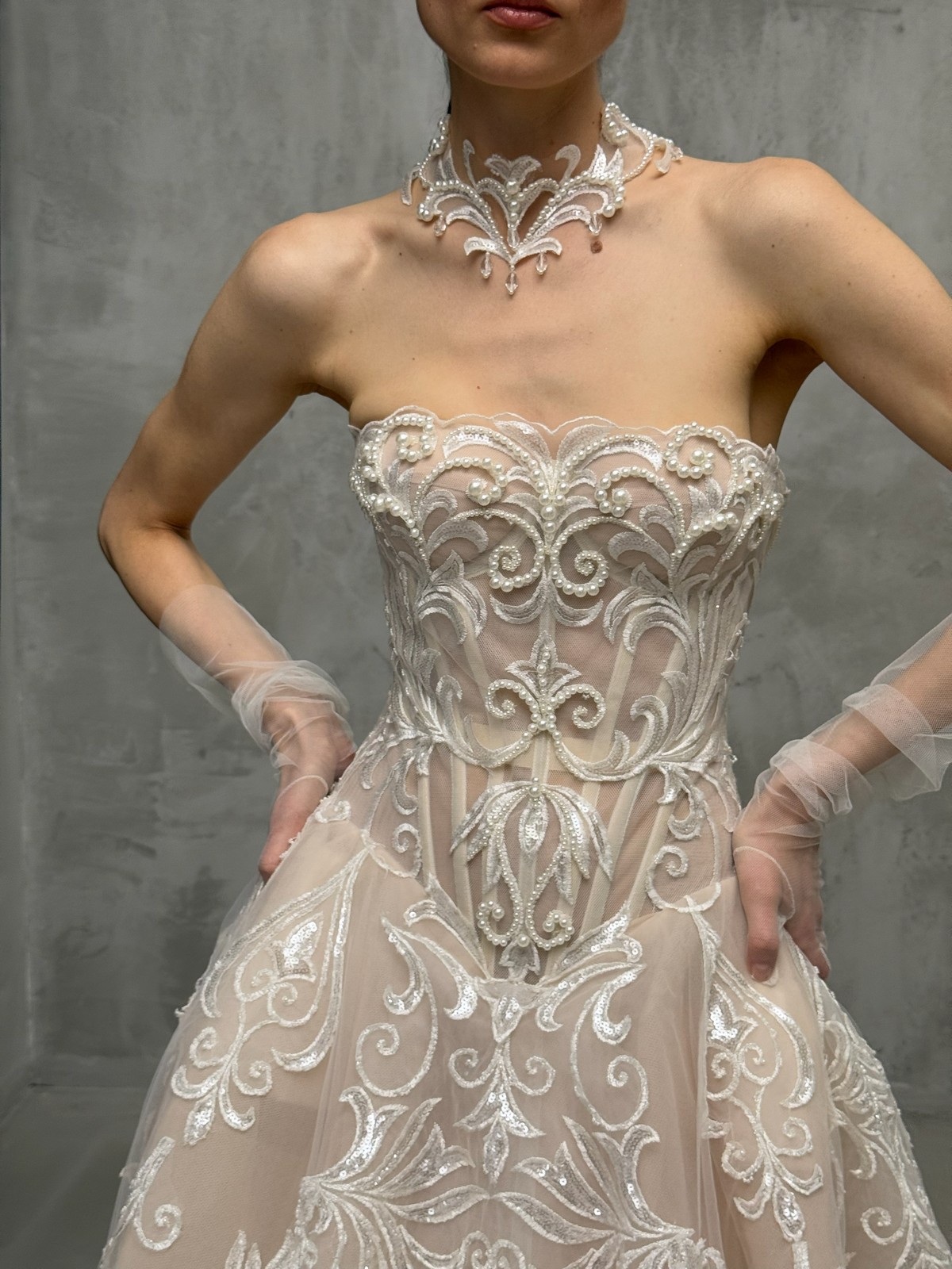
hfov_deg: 30.3
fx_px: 1760
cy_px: 634
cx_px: 476
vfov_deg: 39.7
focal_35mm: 48
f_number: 1.78
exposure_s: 1/121
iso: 80
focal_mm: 6.76
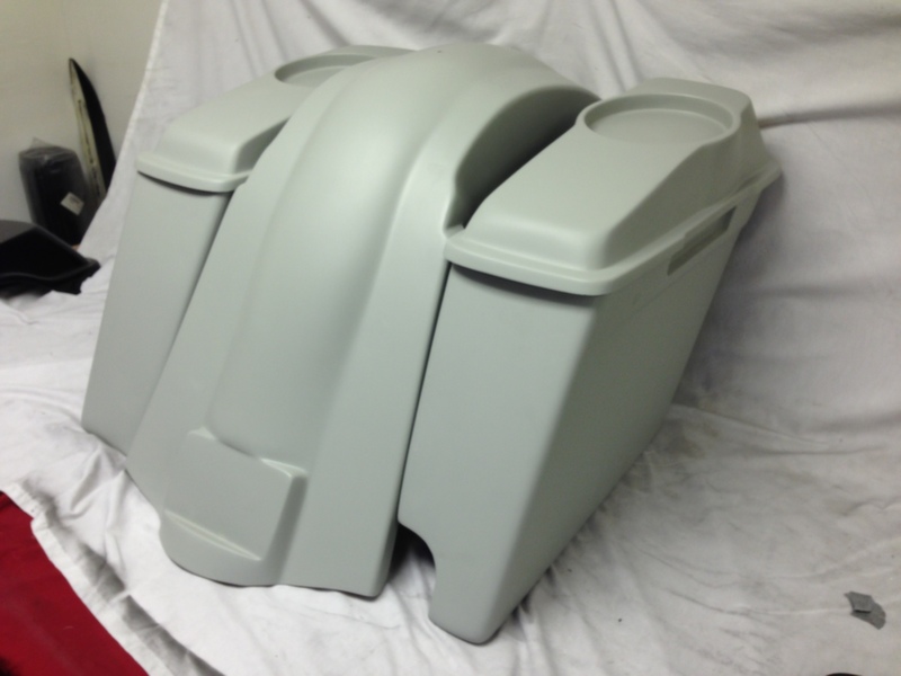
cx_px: 450
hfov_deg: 55.4
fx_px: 859
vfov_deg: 42.9
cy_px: 338
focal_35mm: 33
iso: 50
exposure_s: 1/24
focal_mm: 4.12
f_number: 2.4
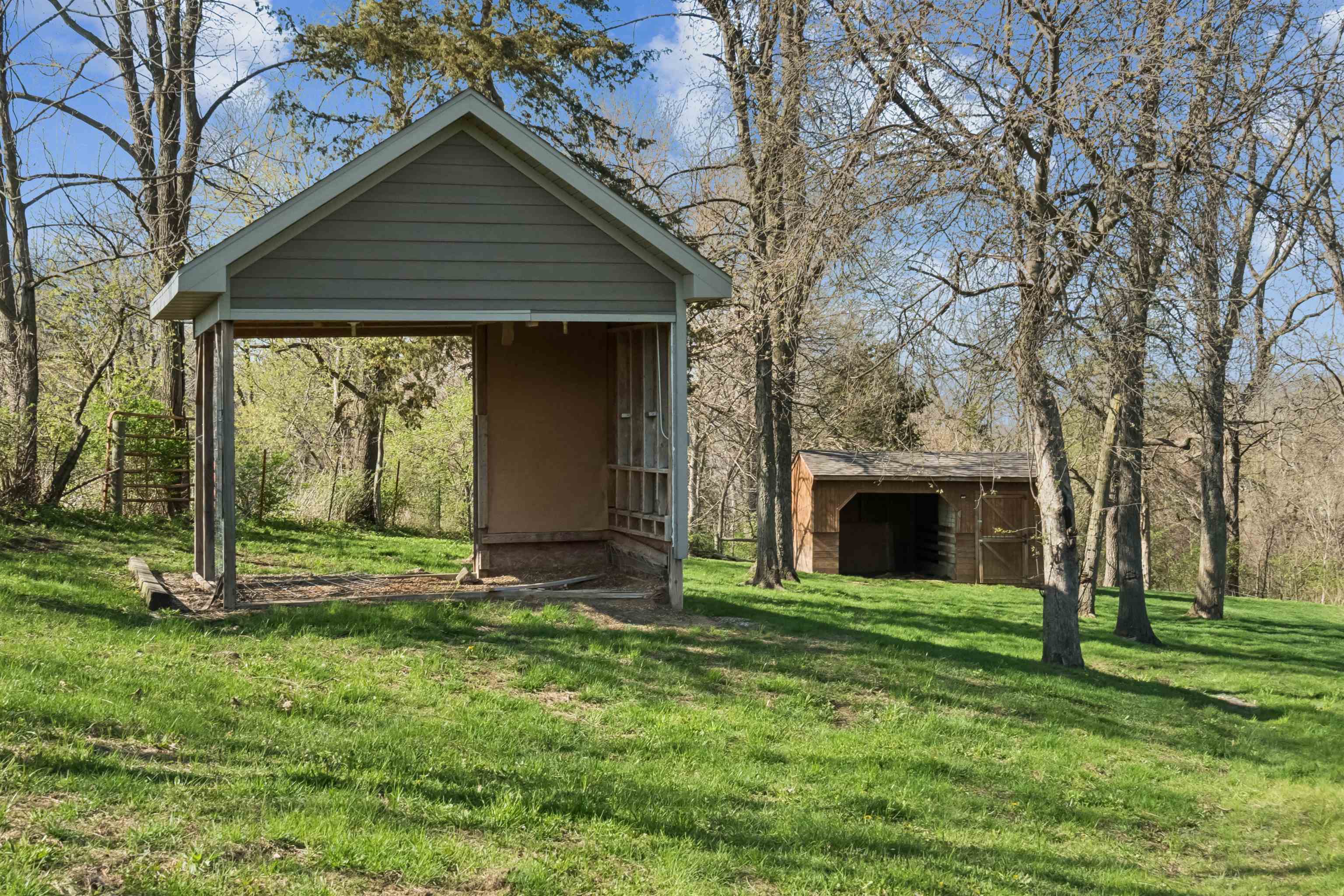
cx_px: 672
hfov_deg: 42.7
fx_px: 1717
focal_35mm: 46
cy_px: 448
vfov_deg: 29.2
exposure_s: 1/320
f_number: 13
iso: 800
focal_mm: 31
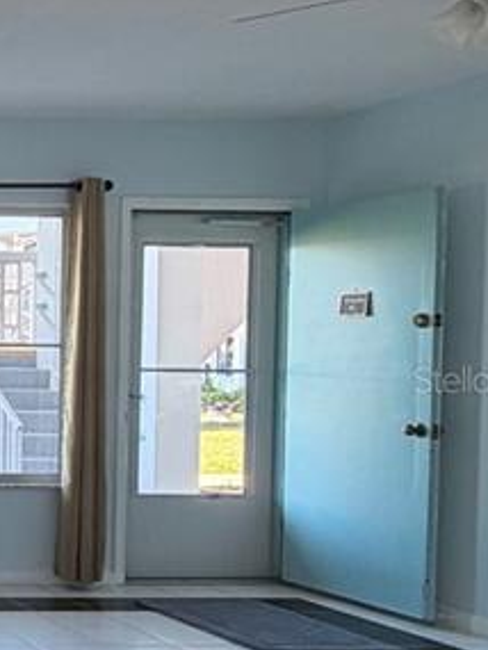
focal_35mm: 59
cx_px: -452
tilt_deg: -0.4
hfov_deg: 18.1
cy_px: 379
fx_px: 1108
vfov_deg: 32.6
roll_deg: -0.9
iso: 125
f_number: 2.2
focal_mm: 2.22
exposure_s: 1/120
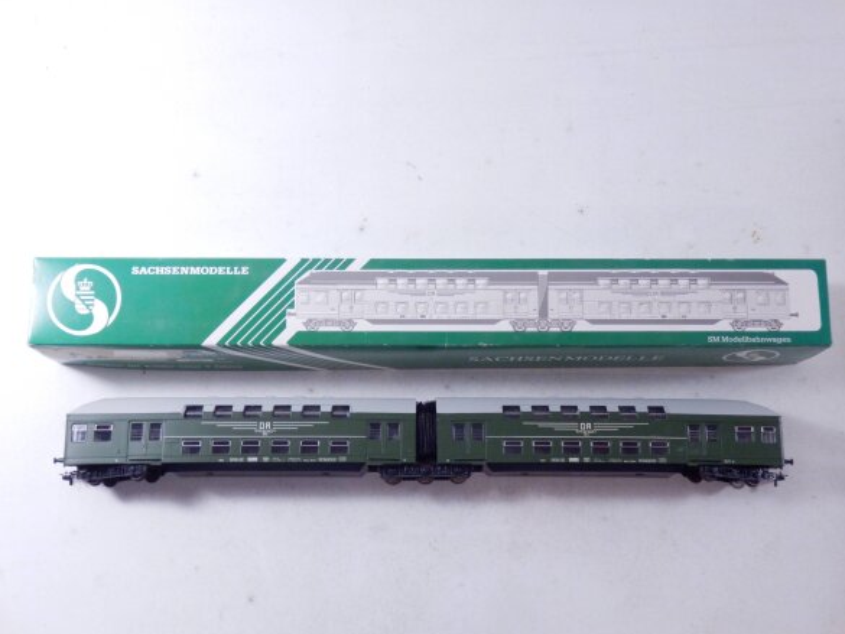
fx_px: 1001
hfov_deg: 45.8
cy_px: 322
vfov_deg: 35.1
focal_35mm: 41
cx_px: 422
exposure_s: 1/160
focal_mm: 7.3
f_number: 3.7
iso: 500
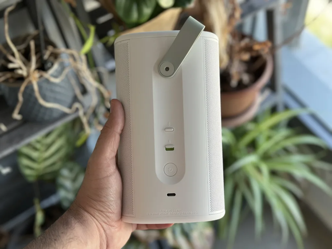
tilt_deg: -55.1
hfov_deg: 39.7
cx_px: 166
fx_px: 460
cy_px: 124
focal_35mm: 48
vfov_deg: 30.3
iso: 80
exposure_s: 1/329
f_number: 1.78
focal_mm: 6.86
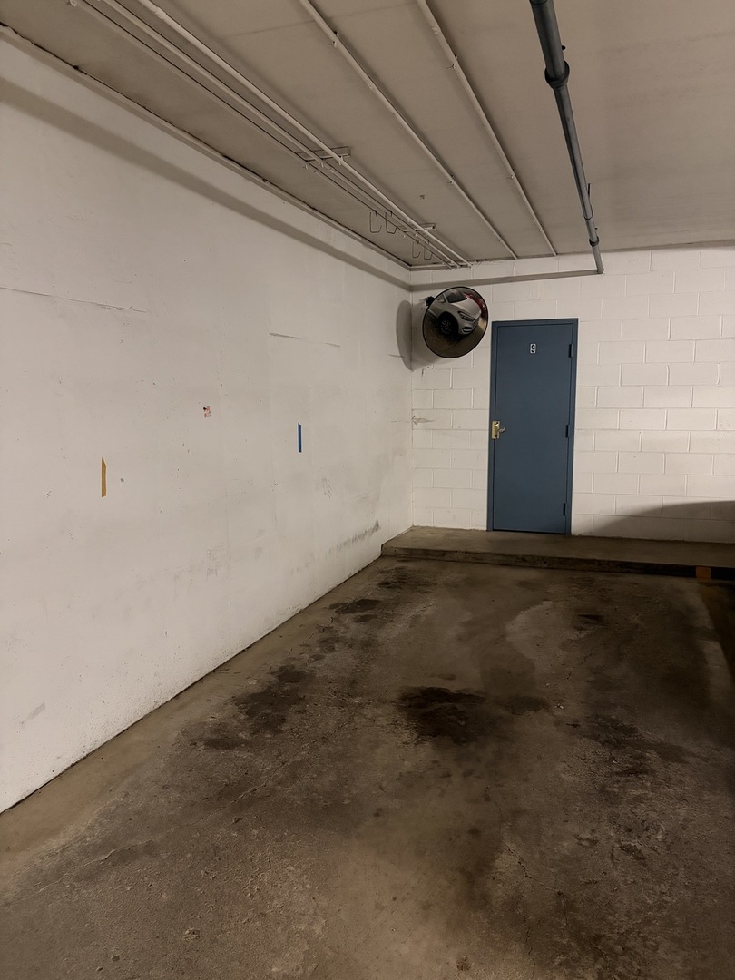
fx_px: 736
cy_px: 490
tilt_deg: -7.0
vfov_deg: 67.3
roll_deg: +0.5
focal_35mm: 26
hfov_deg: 53.1
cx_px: 368
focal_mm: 5.96
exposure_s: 1/30
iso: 800
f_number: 1.6
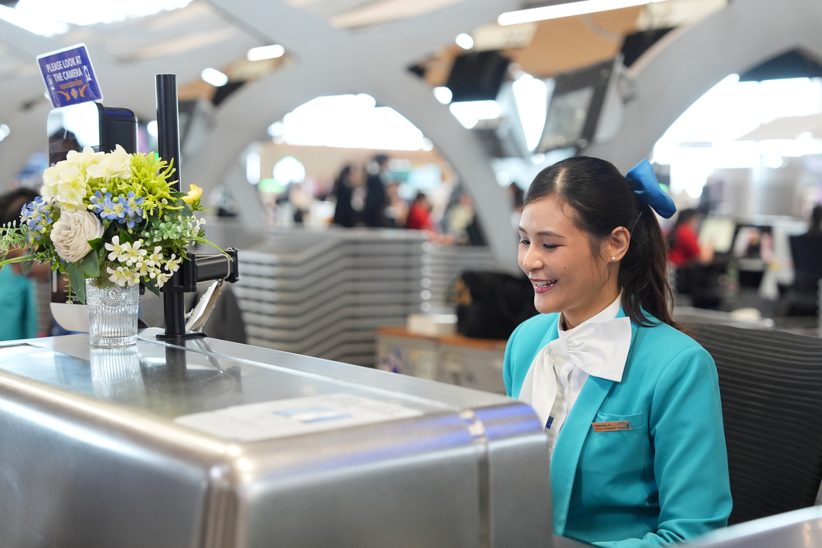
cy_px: 274
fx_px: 1575
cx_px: 411
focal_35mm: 69
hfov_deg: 29.2
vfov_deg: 19.7
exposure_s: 1/200
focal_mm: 69
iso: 1600
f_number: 2.8
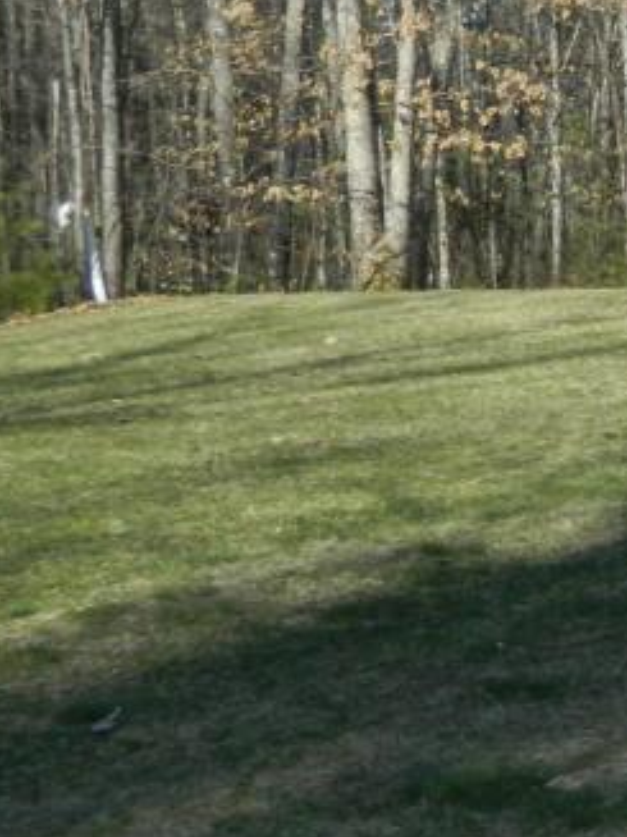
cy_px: 356
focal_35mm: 97
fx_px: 2344
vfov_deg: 20.2
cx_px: 1198
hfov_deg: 13.4
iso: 110
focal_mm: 5.6
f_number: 3.2
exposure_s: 1/800
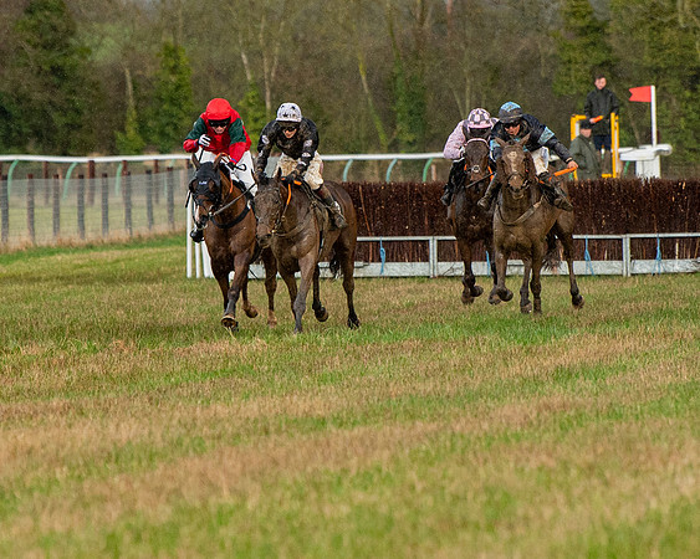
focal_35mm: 557
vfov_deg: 2.8
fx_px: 11535
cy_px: 229
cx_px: 334
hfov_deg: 3.5
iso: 800
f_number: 4
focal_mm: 200
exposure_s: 1/2500
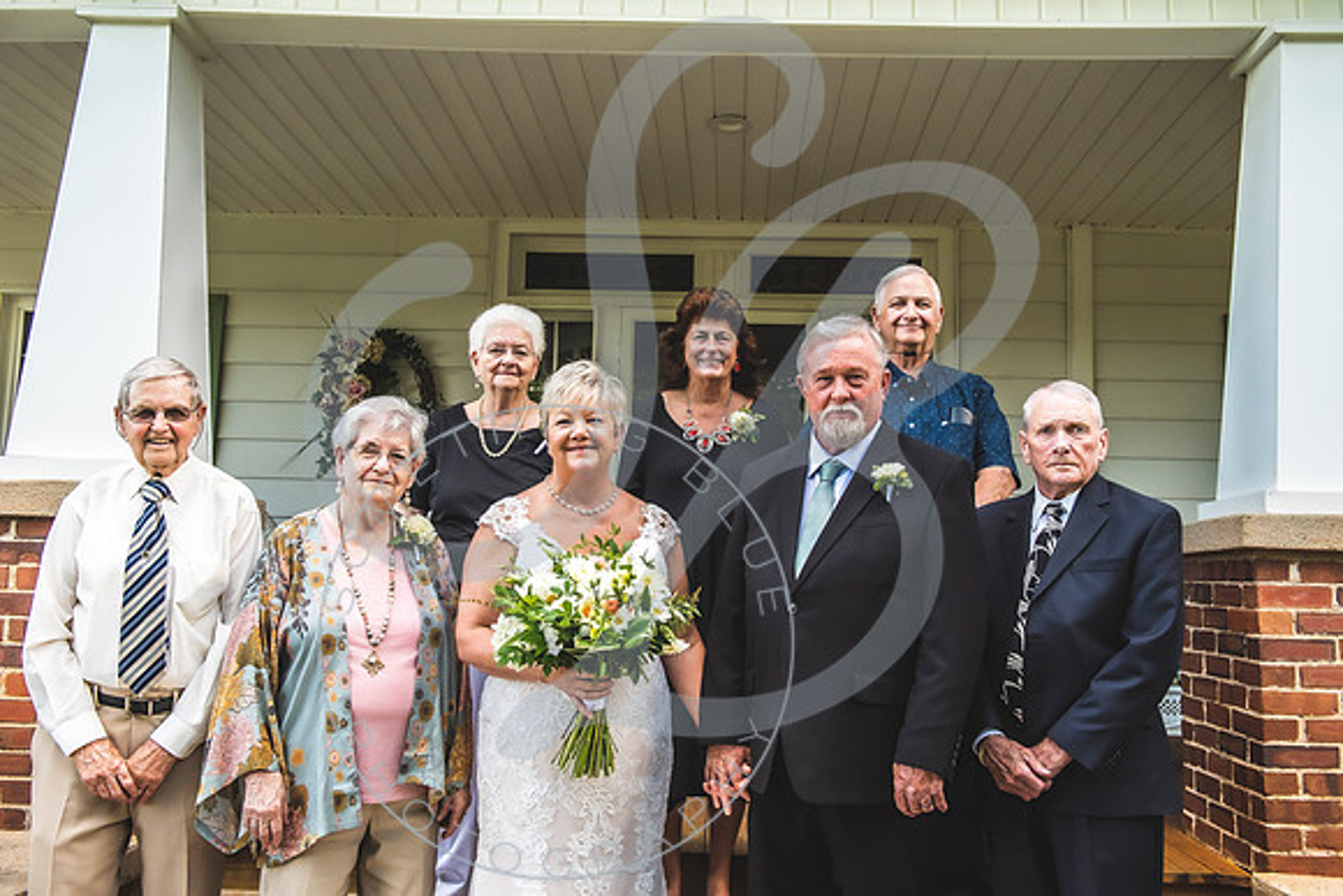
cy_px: 448
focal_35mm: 34
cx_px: 673
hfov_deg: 55.6
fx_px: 1274
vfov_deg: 38.7
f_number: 7.1
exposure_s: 1/400
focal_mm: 34
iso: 640
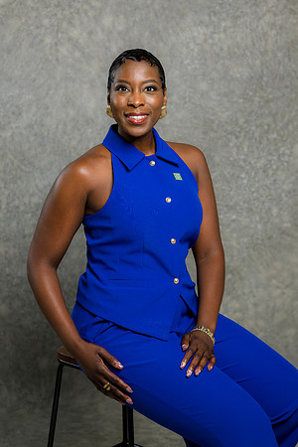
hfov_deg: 16.1
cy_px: 224
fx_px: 1055
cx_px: 149
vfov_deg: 23.9
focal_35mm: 85
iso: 125
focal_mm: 85
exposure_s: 1/200
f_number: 5
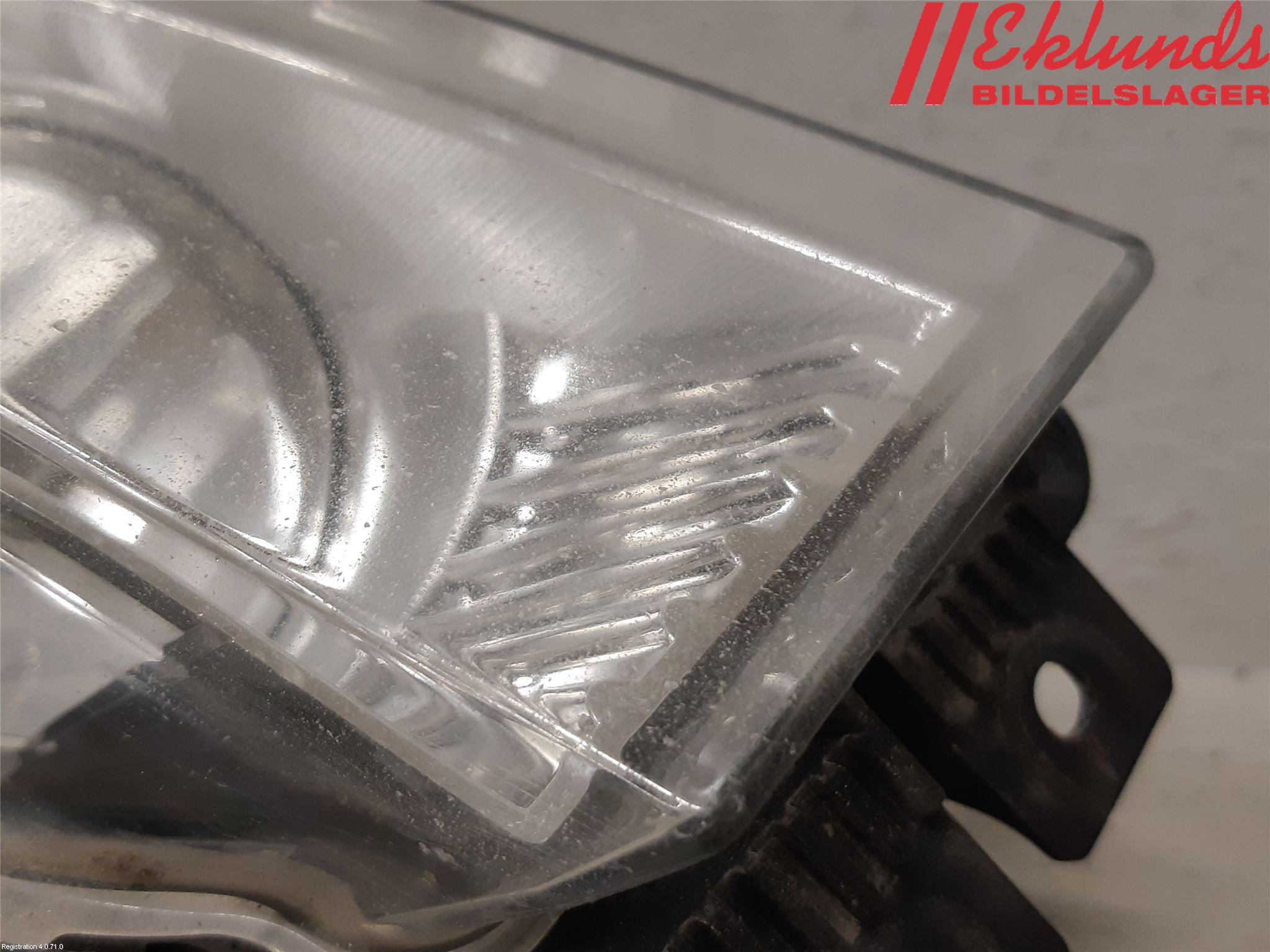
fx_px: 954
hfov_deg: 67.3
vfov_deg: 53.1
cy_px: 476
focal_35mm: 26
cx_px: 635
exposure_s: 1/50
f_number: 1.7
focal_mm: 3.93
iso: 125
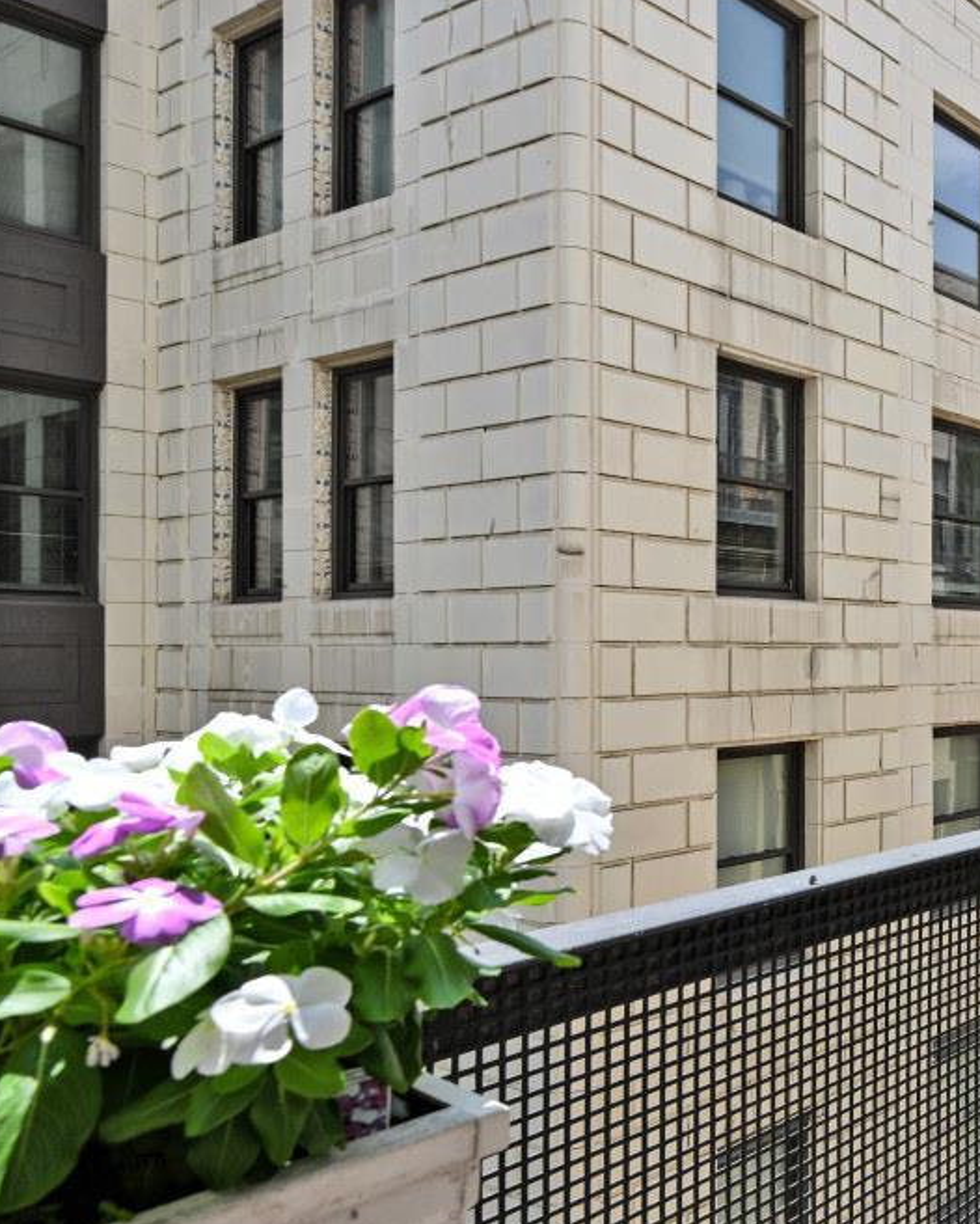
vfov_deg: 58.7
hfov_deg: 35.4
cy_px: 645
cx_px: 1237
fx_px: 1087
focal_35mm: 30
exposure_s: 1/320
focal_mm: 14
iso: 100
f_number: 6.3
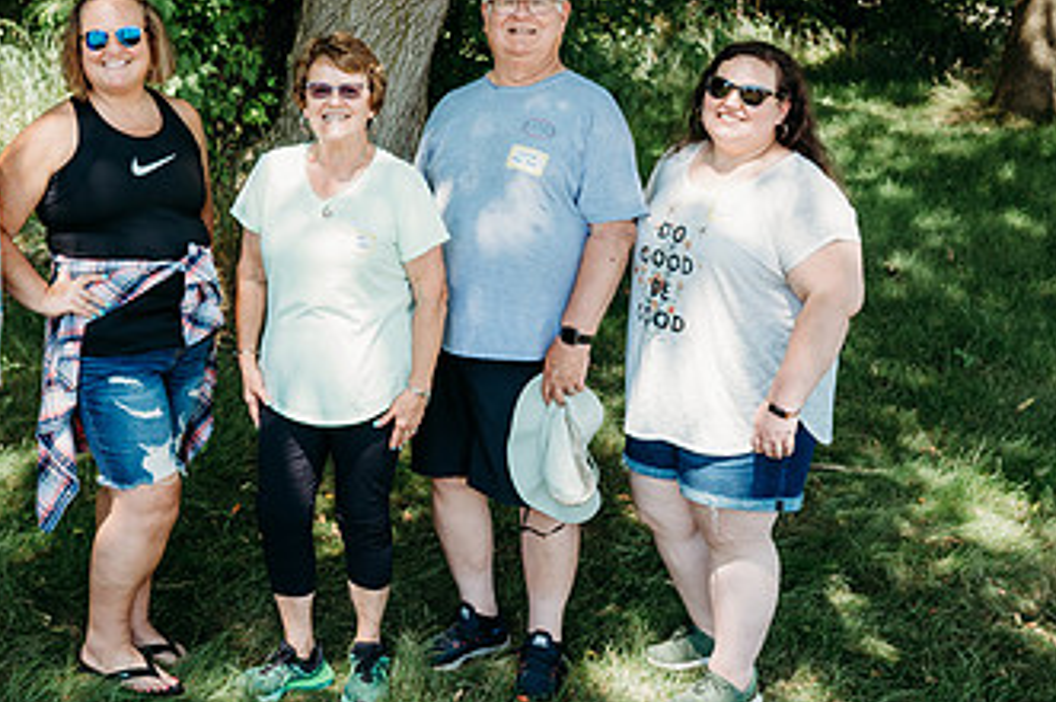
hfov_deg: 37.8
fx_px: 1494
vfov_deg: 26.3
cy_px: 244
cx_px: 252
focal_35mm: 51
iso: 160
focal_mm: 24
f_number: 4.5
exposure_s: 1/200
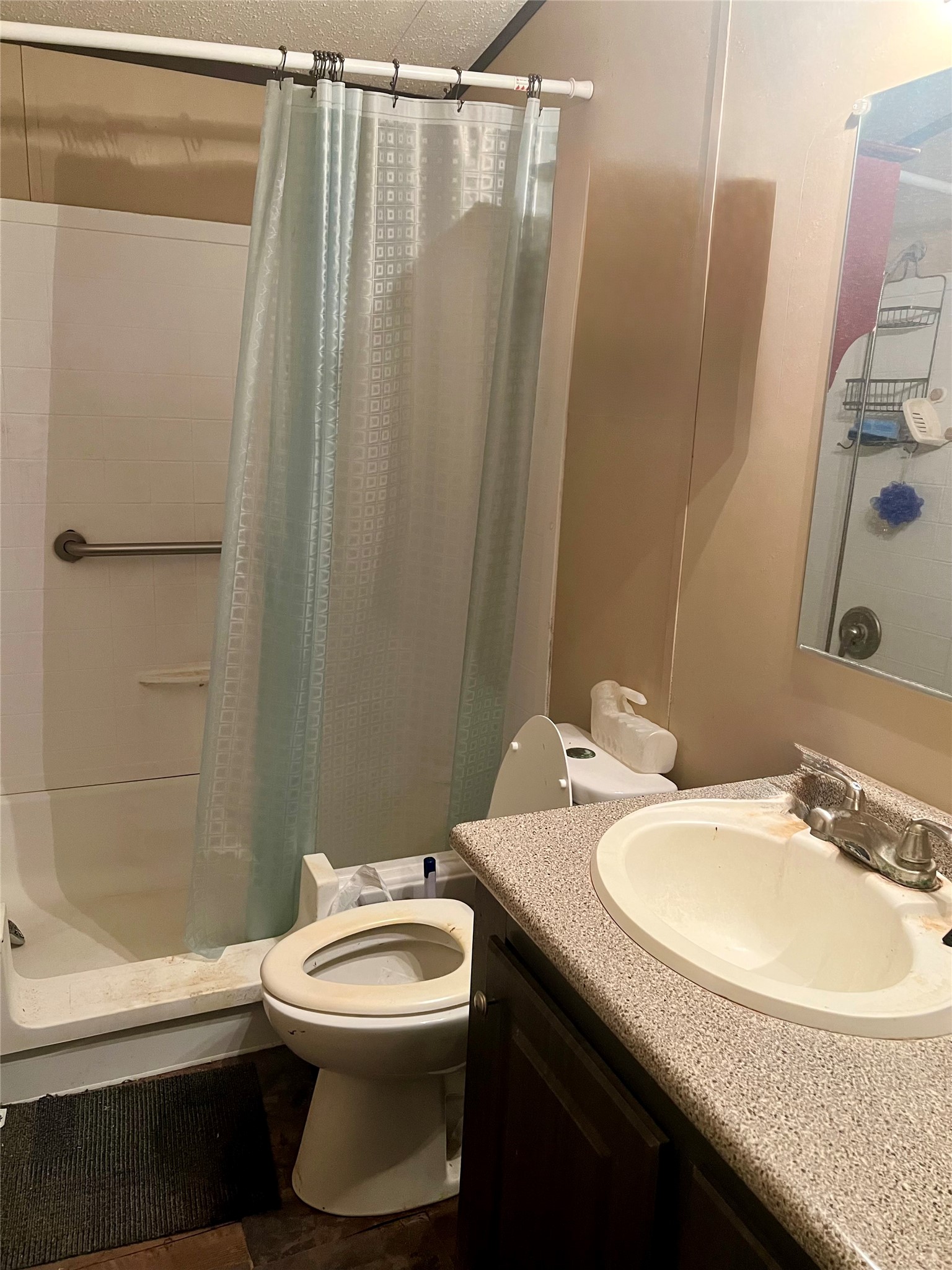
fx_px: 953
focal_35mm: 26
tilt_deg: -12.6
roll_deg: -1.2
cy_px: 635
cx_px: 476
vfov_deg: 67.3
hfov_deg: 53.1
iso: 500
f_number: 1.5
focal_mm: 5.7
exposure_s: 1/60
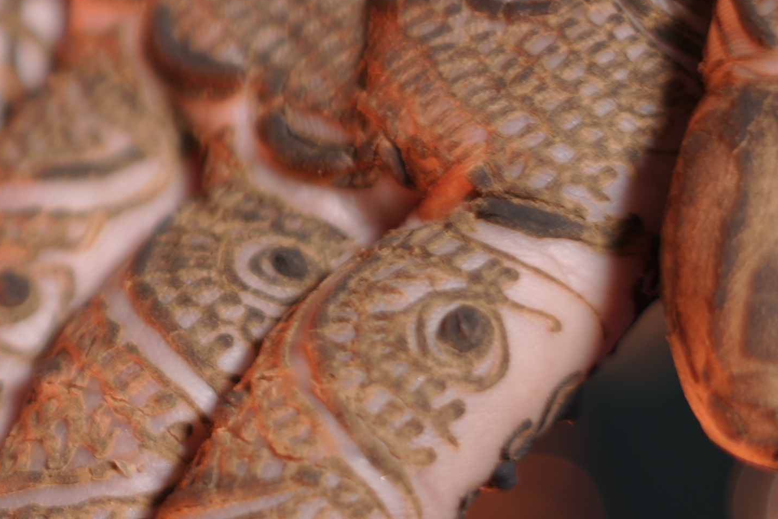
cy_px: 10
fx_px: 5251
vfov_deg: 5.6
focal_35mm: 243
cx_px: -223
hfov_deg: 8.4
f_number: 1.8
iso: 80
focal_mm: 50
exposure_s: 1/100
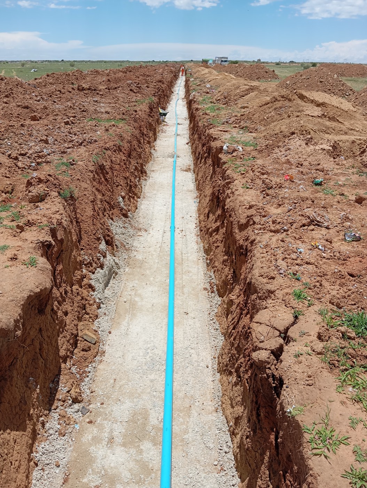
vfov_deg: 63.4
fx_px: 395
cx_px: 184
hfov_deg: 49.9
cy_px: 244
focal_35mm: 28
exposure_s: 1/1022
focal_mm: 4.22
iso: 107
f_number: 1.8
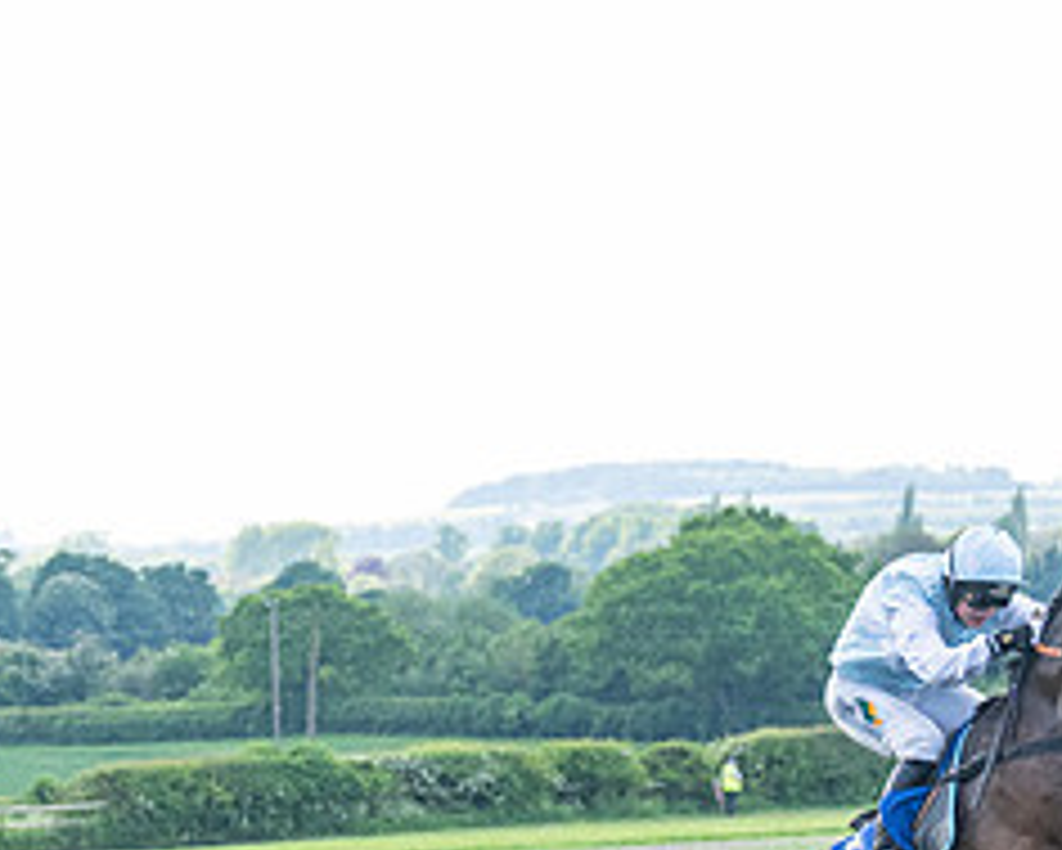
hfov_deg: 7.9
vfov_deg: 6.4
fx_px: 7547
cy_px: 866
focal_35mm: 240
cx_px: -344
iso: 1250
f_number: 4
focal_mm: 70
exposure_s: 1/3200
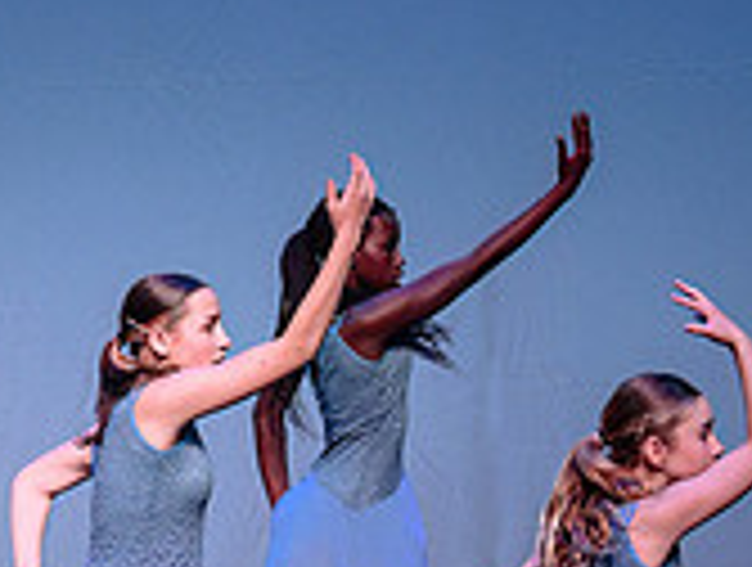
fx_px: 8687
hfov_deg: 4.9
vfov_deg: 3.7
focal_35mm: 399
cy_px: 478
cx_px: -98
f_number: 2.8
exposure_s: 1/500
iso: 1250
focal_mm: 102
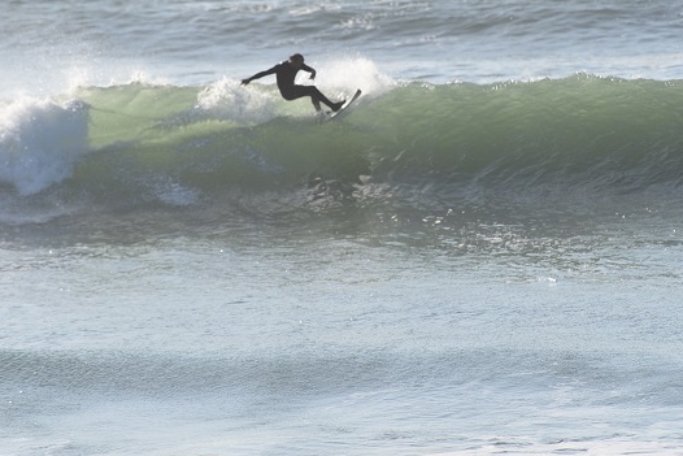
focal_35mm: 456
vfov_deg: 3.0
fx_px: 8653
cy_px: 129
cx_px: 412
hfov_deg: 4.5
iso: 200
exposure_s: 1/1000
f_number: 8
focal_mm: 300
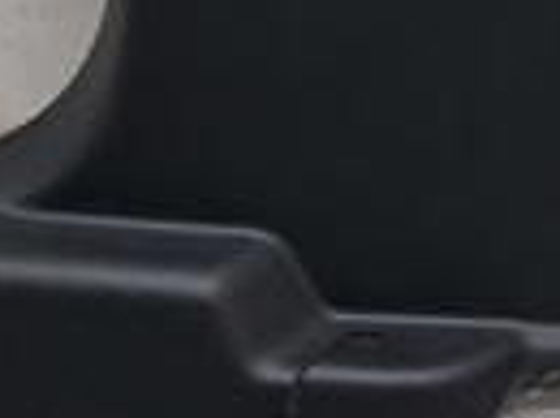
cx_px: 474
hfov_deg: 14.7
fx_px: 2148
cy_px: -498
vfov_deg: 10.0
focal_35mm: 133
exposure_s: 1/50
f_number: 1.8
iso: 80
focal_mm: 4
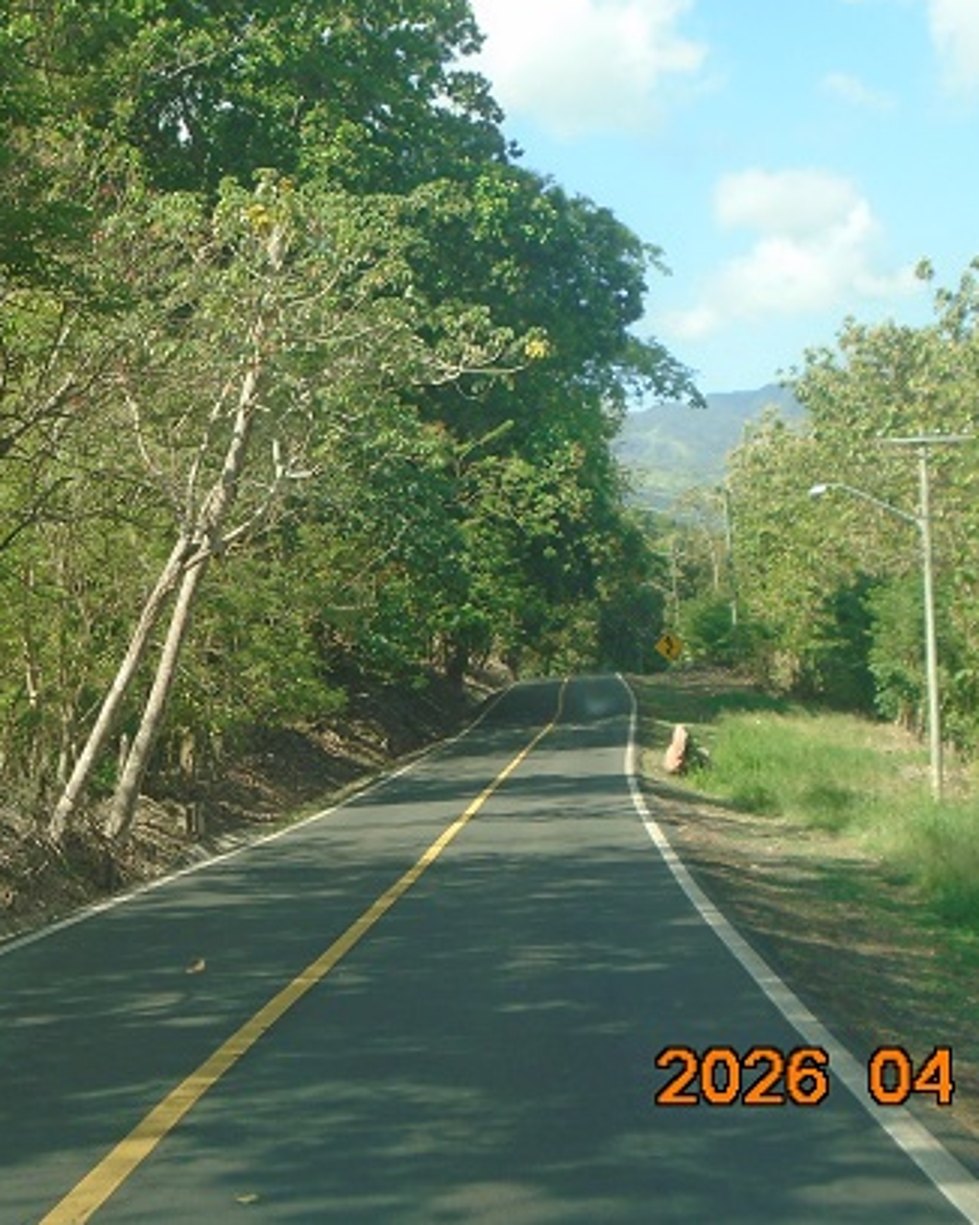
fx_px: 2030
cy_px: 503
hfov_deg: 26.7
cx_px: 219
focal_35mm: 56
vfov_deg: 33.5
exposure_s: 1/250
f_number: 3.8
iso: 100
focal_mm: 6.4
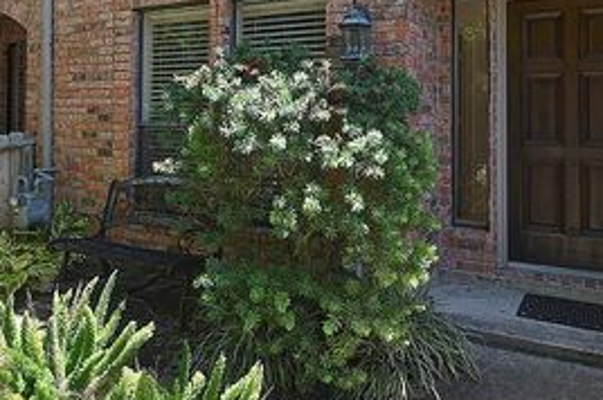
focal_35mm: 28
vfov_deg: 45.0
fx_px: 468
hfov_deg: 65.5
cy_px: 109
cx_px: 310
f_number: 8
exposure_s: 1/250
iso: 400
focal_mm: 10
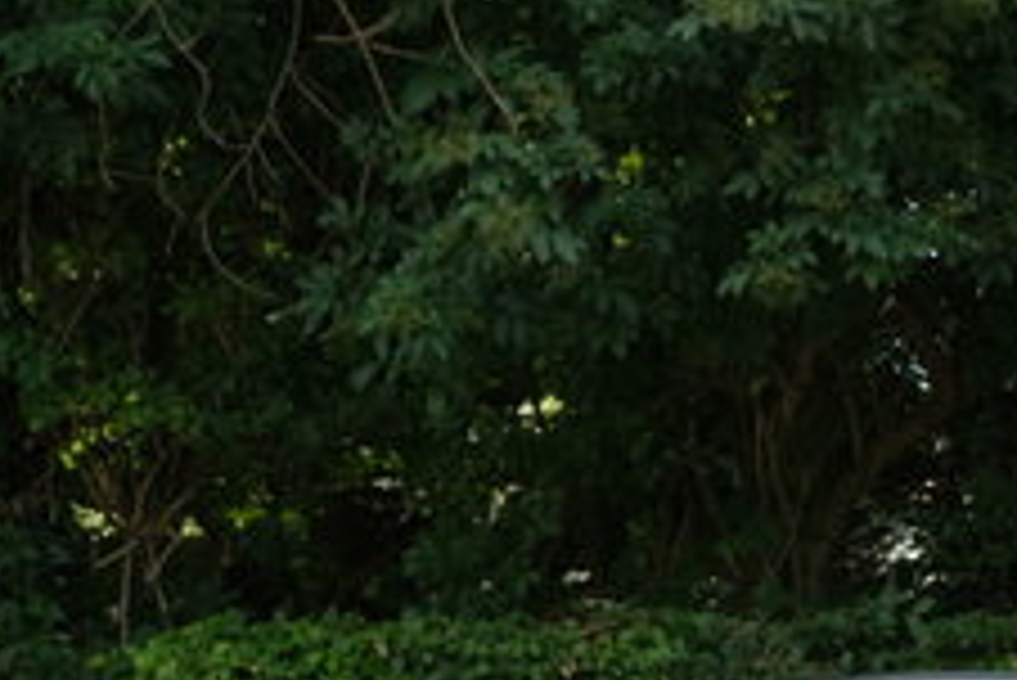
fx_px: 3364
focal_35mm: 119
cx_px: 938
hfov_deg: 16.9
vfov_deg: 11.0
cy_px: 1081
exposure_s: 1/250
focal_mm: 23.3
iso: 320
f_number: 4.5
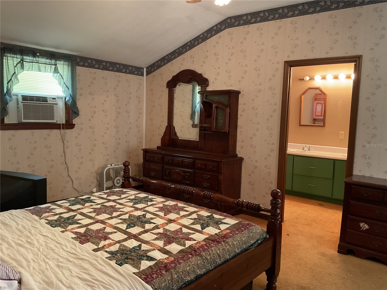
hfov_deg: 61.7
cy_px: 145
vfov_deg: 48.2
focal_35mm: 29
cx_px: 194
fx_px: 324
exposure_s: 1/30
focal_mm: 3
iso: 400
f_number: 1.8
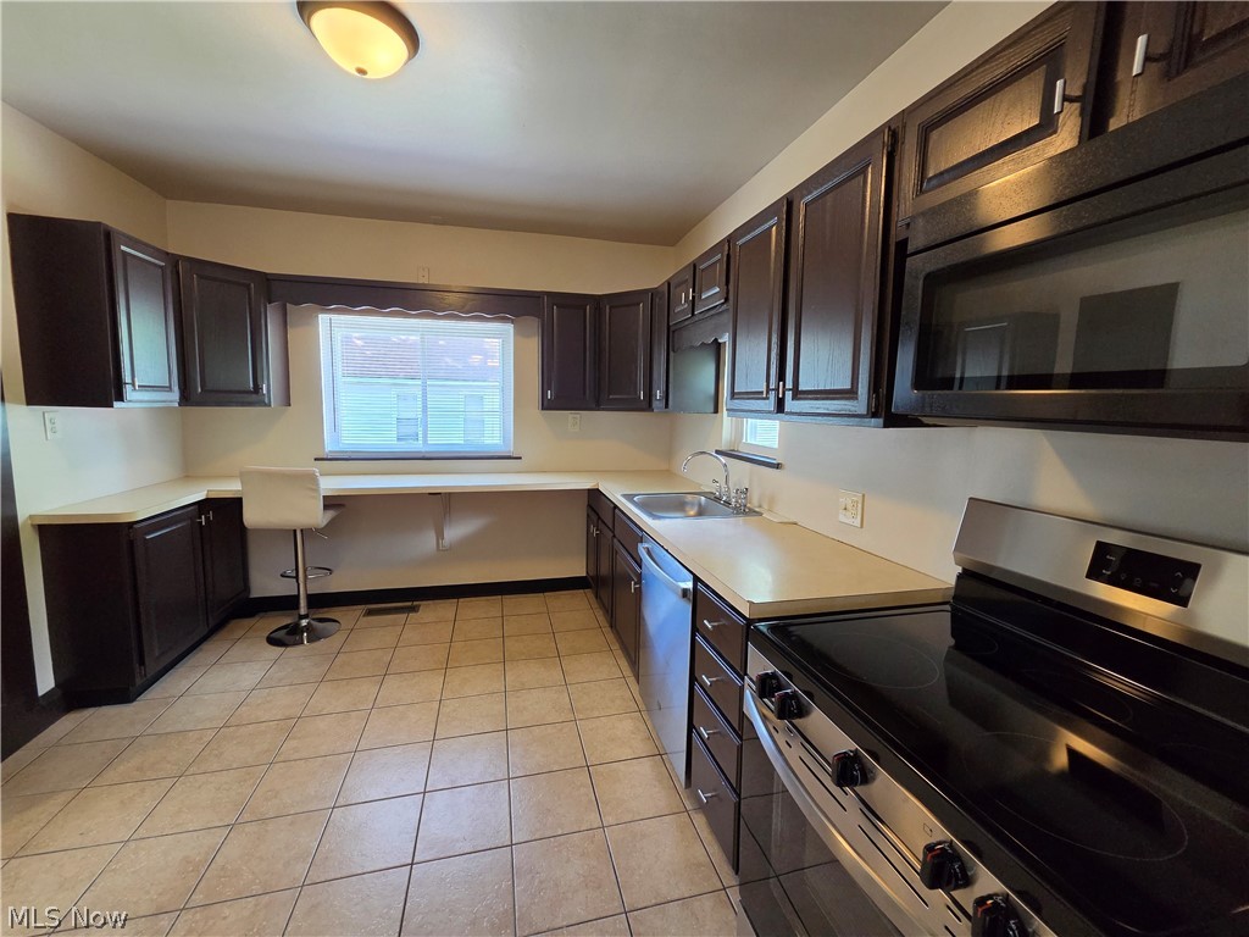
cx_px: 624
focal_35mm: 13
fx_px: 469
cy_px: 468
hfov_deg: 106.2
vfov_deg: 89.9
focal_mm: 2.2
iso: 320
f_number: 2.2
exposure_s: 1/60
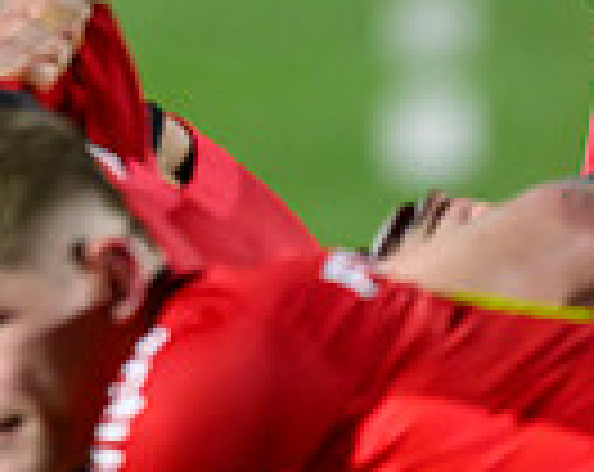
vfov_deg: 0.9
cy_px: -335
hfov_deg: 1.2
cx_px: -230
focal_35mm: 1656
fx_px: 29048
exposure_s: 1/1600
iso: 4000
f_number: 3.2
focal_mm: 400
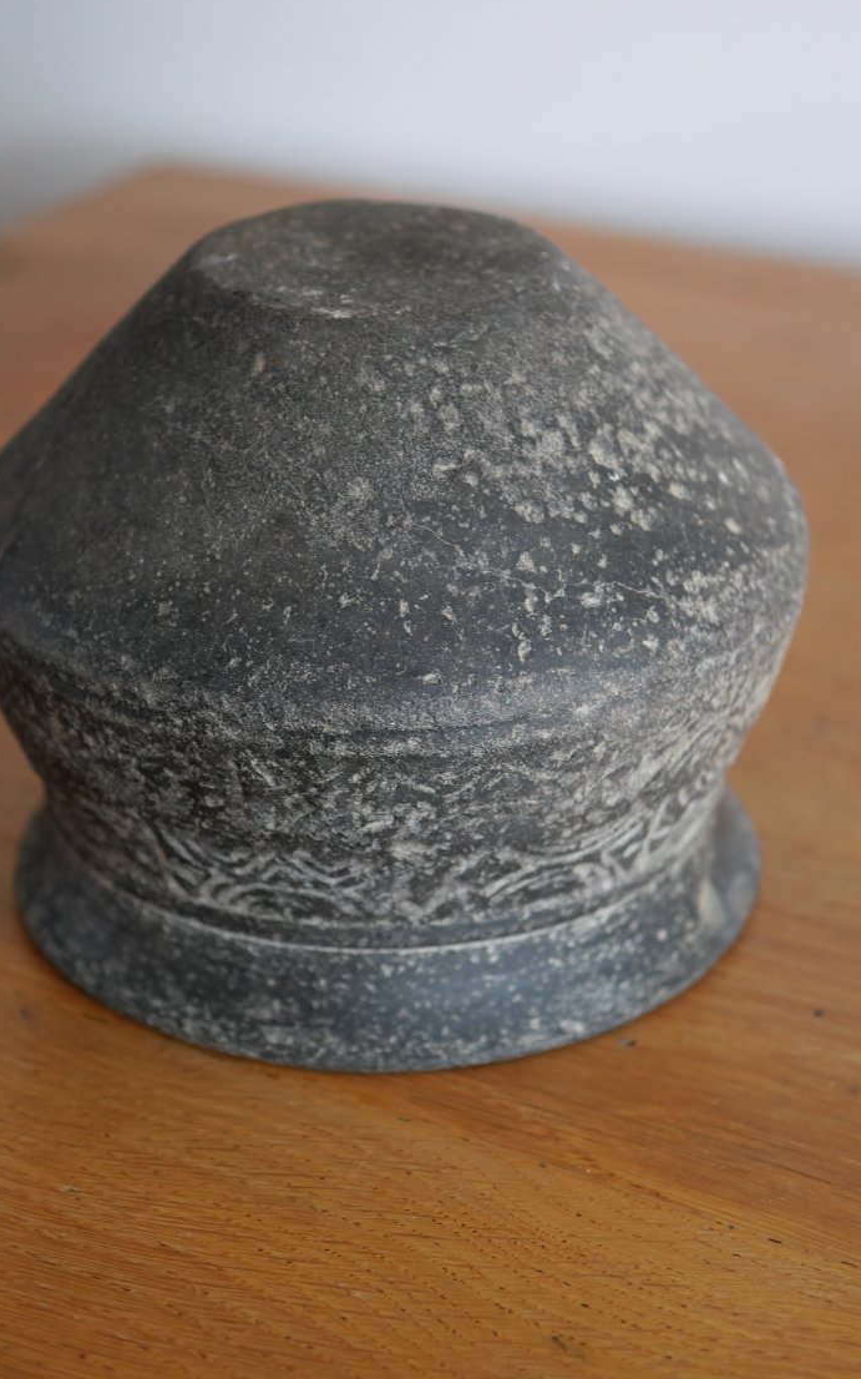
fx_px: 2591
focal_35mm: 69
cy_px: 681
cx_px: 395
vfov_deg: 29.8
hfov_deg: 18.9
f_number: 2.8
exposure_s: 1/60
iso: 400
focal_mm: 30
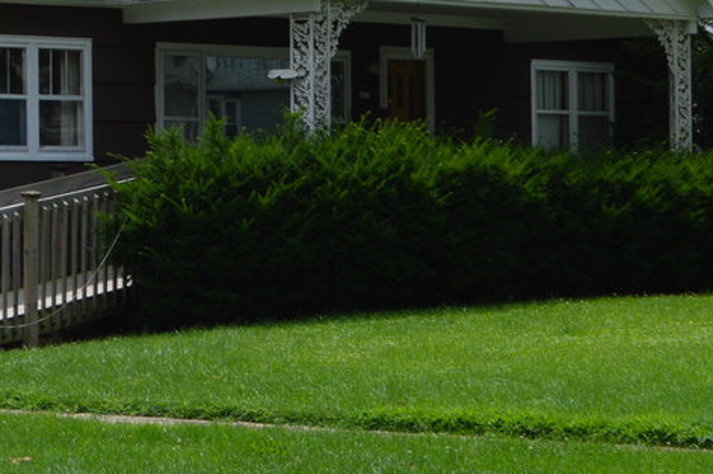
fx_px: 2963
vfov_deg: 9.1
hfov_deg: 13.4
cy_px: -33
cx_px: -128
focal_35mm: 150
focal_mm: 29
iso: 100
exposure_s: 1/250
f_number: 8
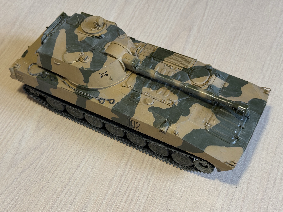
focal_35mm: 48
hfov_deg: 39.7
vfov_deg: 30.3
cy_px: 106
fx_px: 392
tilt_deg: -52.4
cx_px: 142
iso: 64
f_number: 1.78
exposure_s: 1/228
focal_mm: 6.76
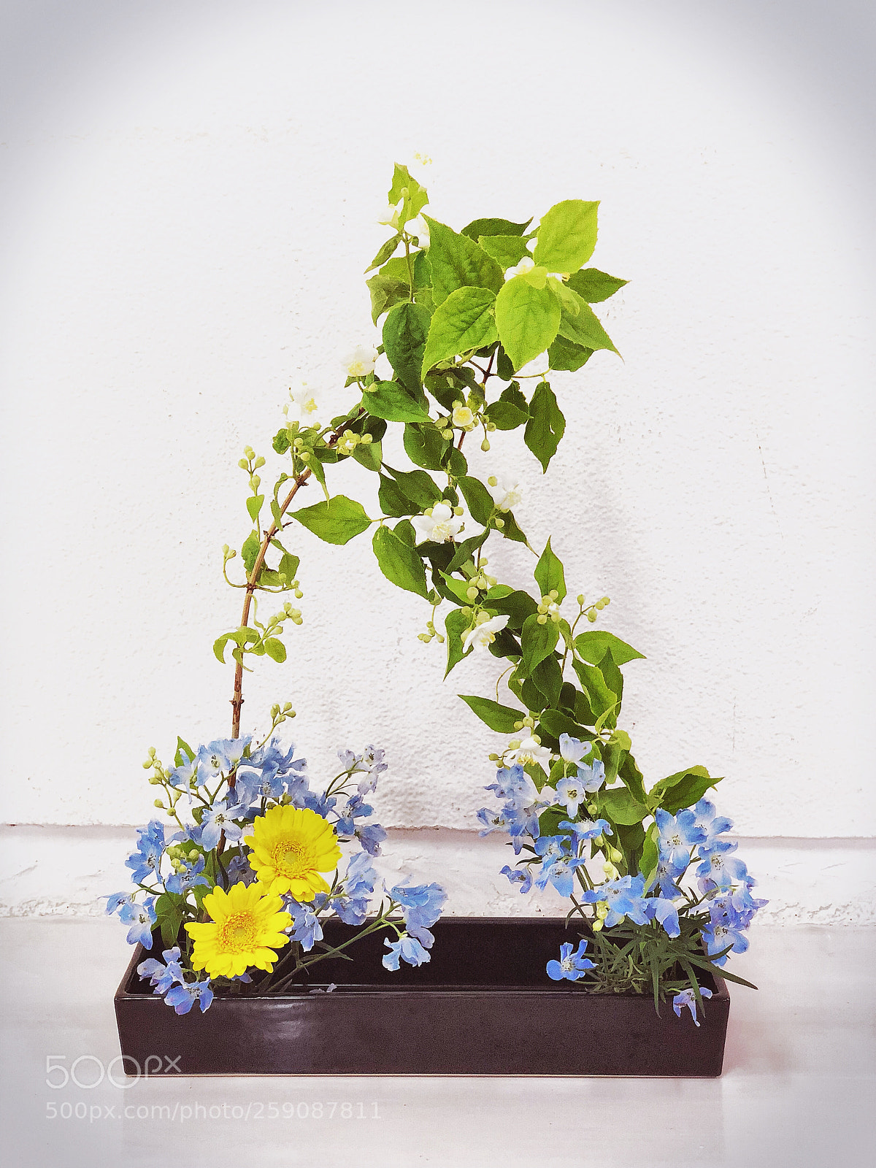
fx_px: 1755
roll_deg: -0.2
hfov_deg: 28.0
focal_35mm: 52
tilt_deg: -11.1
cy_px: 584
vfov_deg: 36.8
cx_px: 438
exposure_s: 1/33
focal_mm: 6
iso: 125
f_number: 2.4
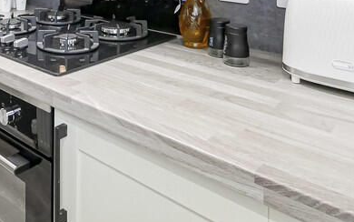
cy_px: -50
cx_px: 64
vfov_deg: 28.2
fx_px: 376
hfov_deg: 47.3
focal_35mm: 39
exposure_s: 1/60
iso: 3200
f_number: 4
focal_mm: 7
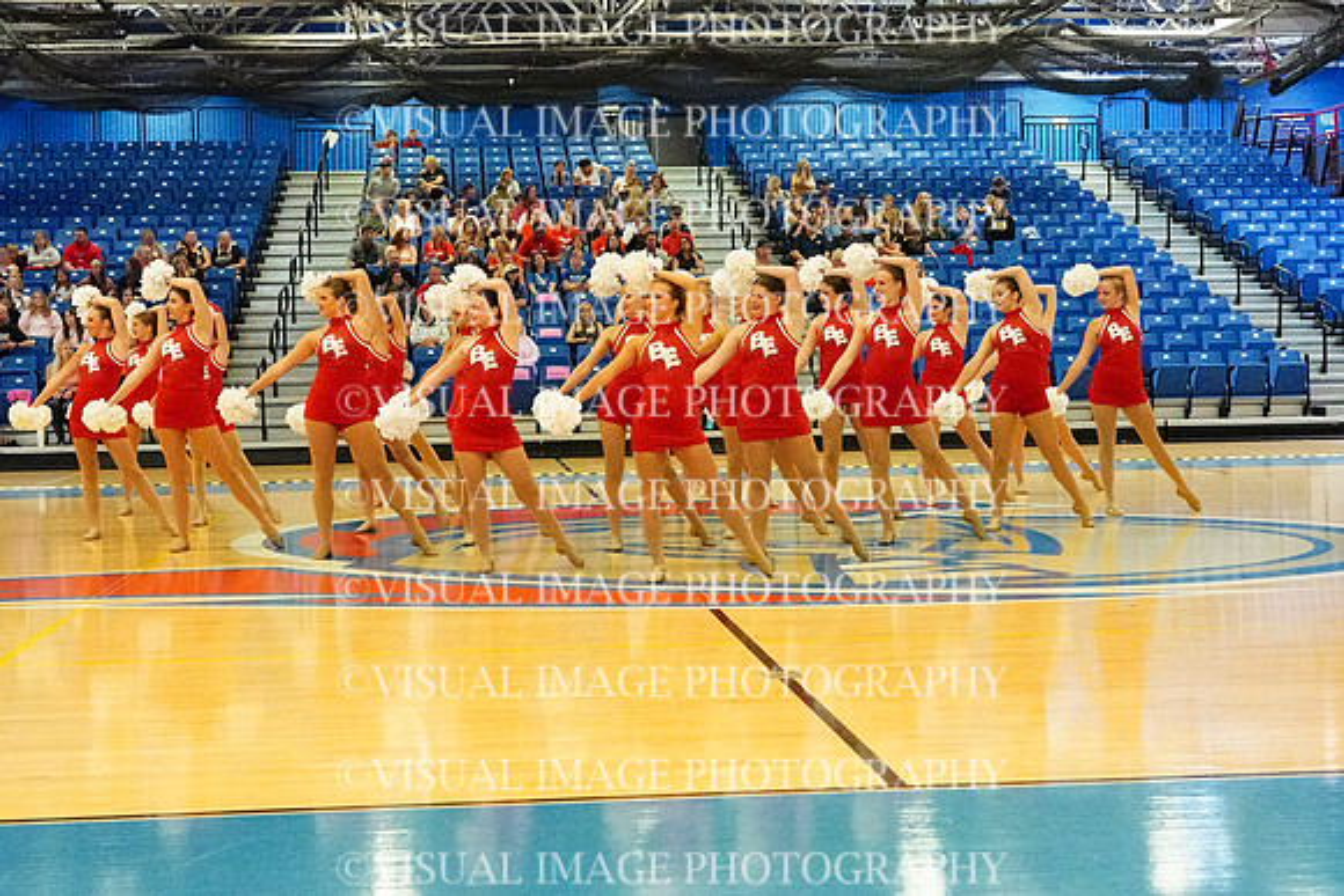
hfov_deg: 33.4
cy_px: 448
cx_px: 672
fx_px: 2240
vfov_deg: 22.6
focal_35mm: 60
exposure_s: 1/1000
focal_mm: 40
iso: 25600
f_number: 4
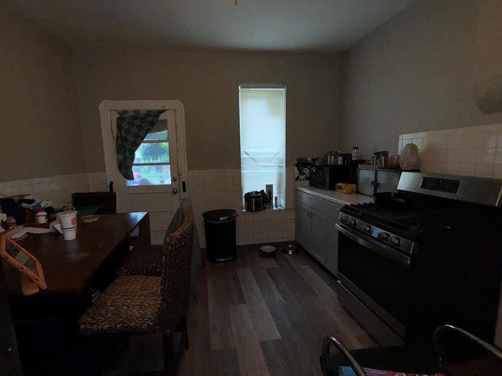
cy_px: 193
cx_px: 230
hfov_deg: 90.8
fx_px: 246
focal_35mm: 17
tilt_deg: -8.0
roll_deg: +1.7
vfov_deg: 74.7
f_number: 2.2
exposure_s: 1/122
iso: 64
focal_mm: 2.22
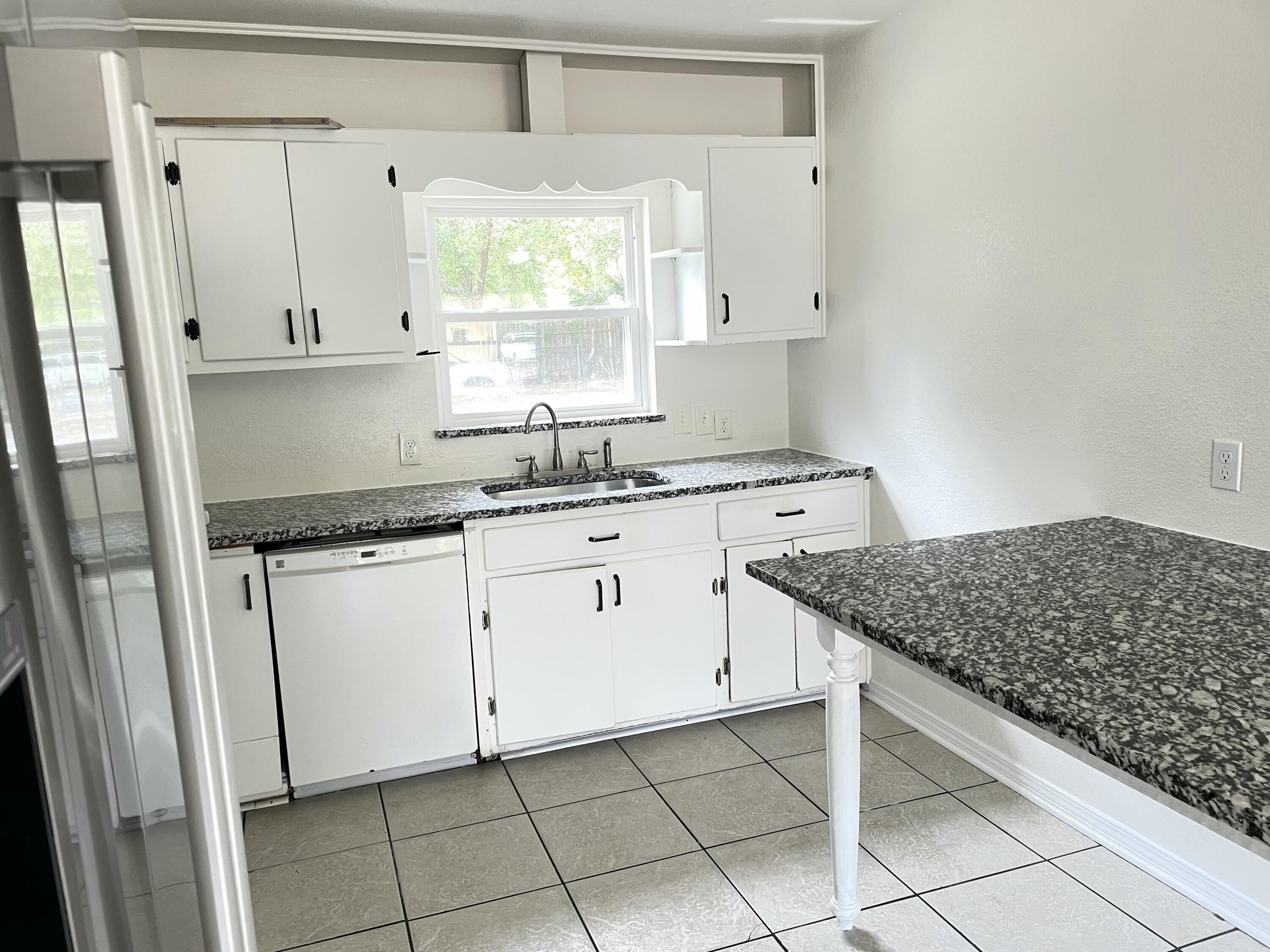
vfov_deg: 53.1
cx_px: 635
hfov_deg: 67.3
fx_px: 954
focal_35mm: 26
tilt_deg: -10.8
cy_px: 476
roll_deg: +3.3
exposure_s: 1/60
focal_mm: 4.2
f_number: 1.6
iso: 100
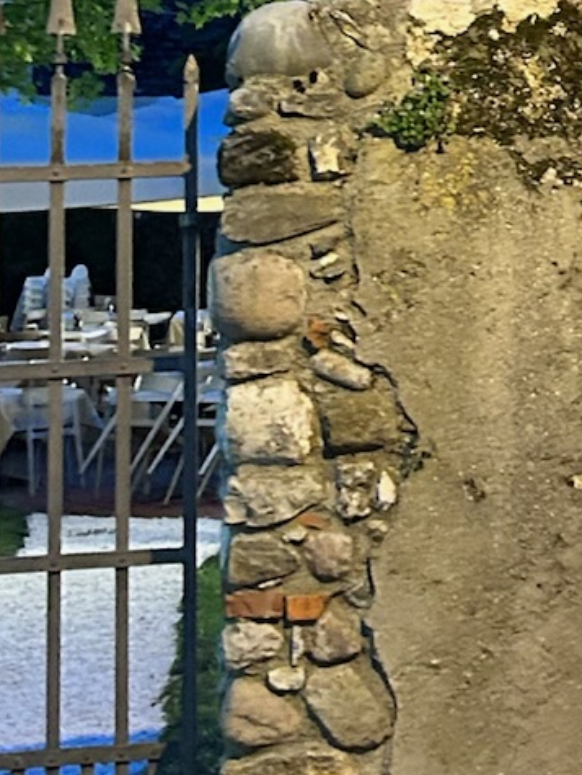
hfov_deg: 12.5
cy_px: -82
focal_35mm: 112
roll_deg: +1.2
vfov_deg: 17.0
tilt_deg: +9.3
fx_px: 2507
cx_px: 906
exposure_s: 1/33
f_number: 1.5
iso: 400
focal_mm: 5.7
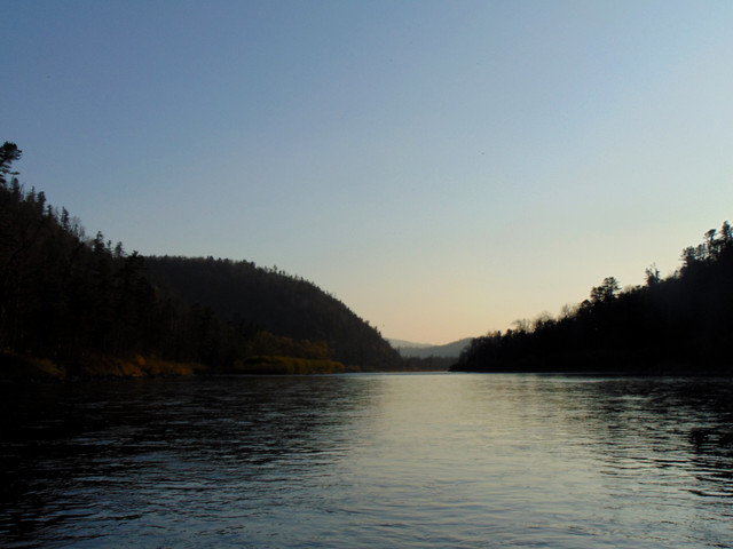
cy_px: 274
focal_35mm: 42
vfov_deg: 34.3
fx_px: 889
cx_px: 366
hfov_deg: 44.8
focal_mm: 7.6
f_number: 8.7
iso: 80
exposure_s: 1/320
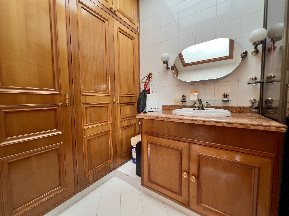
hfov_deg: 106.2
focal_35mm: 13
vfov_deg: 89.9
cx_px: 144
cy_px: 108
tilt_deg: -4.1
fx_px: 109
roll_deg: +1.0
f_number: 1.8
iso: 250
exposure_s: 1/63
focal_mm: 1.57
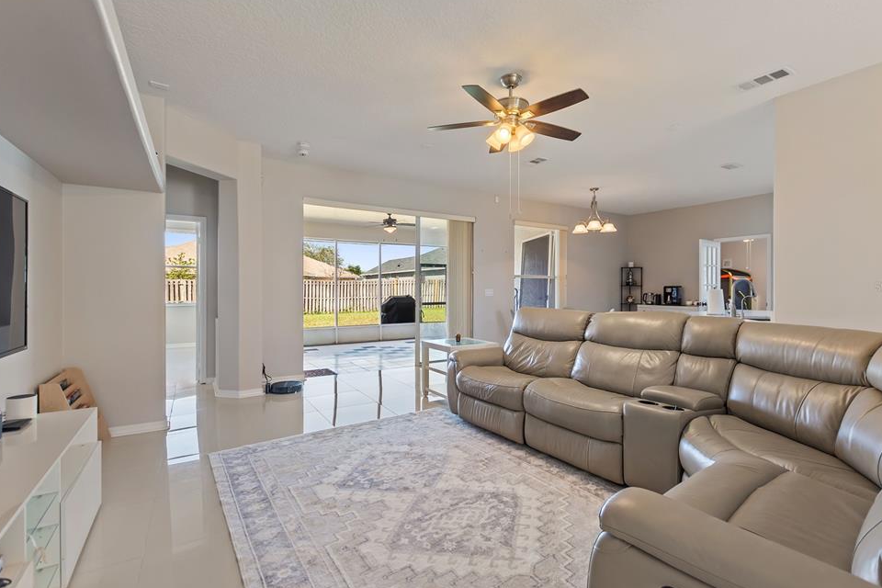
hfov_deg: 96.7
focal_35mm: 16
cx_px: 457
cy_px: 287
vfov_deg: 73.7
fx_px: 392
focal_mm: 10
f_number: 4.5
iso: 400
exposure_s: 1/5
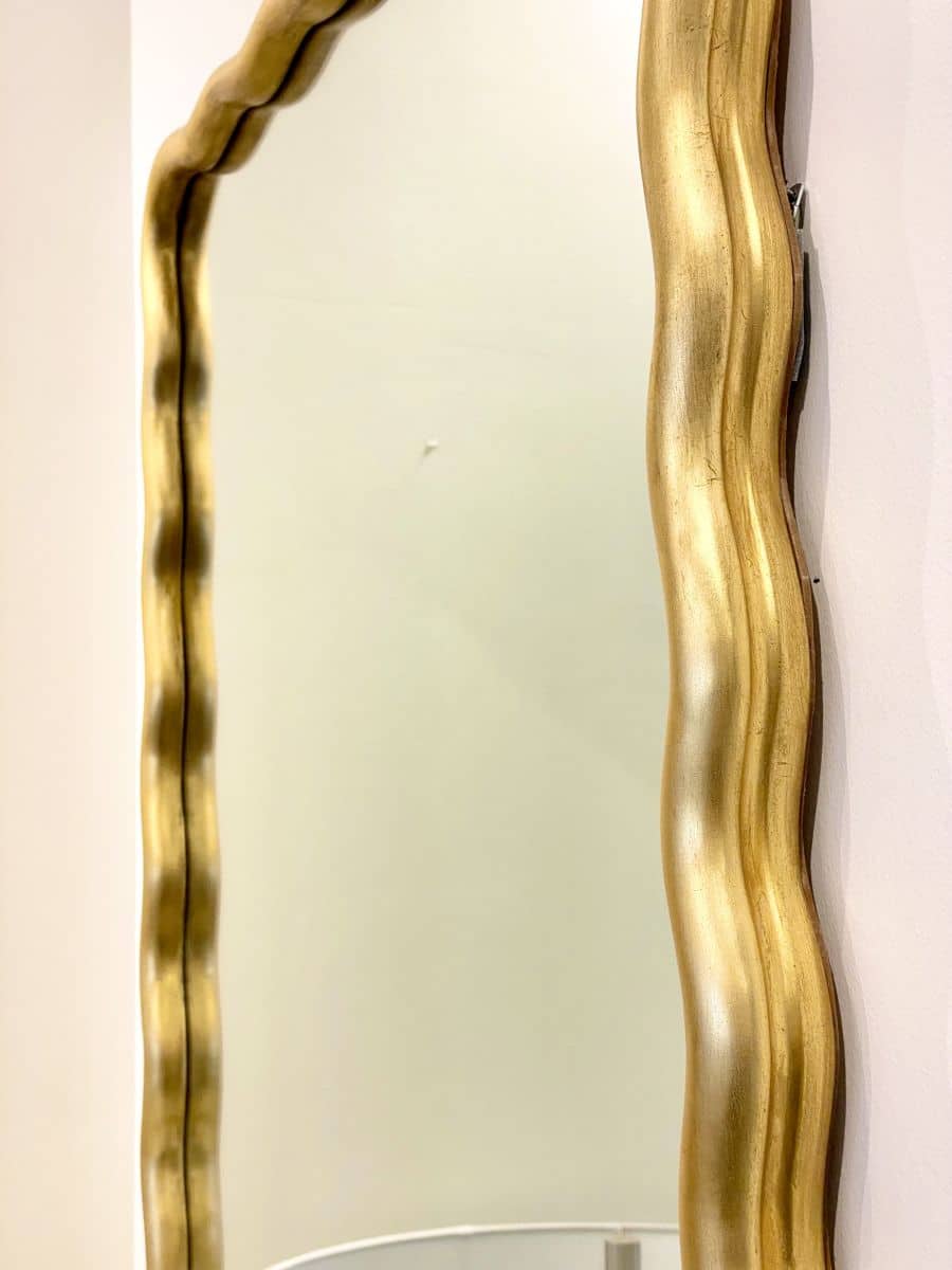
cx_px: 476
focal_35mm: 52
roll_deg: +1.1
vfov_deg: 36.8
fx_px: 1907
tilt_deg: +6.6
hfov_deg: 28.0
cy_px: 635
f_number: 2
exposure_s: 1/120
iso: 125
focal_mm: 6
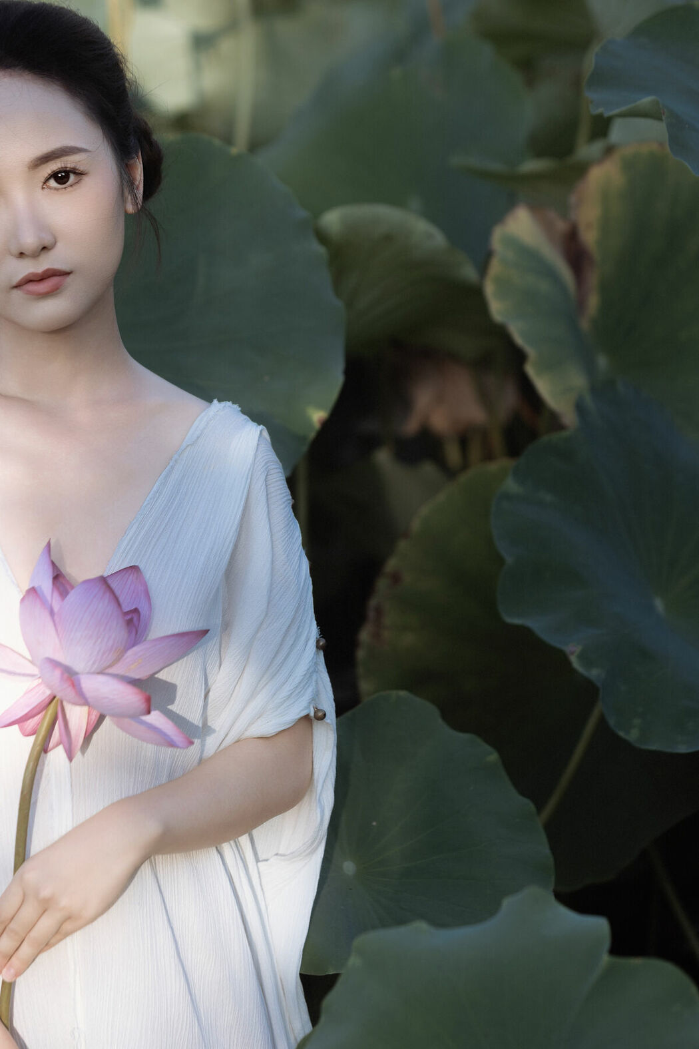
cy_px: 524
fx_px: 3786
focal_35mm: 130
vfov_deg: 15.8
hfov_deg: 10.5
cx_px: 350
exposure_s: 1/250
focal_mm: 130
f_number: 4
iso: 100
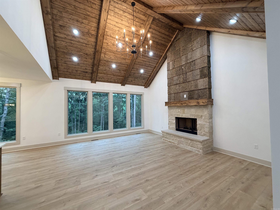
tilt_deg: +1.7
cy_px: 105
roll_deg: +1.5
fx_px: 113
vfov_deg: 85.7
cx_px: 140
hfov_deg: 102.1
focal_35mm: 14
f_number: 2.2
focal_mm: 2.22
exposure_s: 1/120
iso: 250
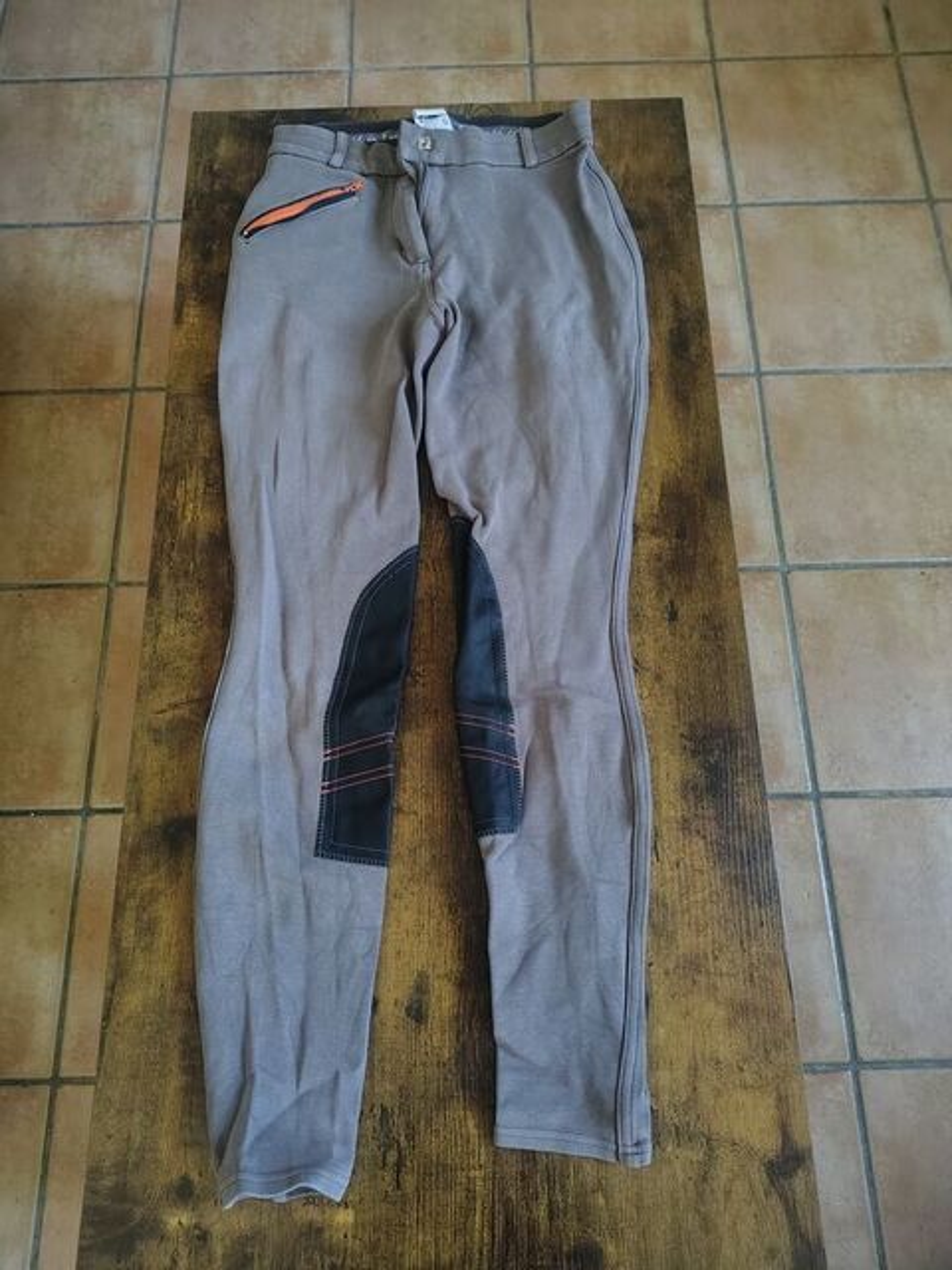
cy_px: 635
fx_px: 880
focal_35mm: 24
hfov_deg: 56.8
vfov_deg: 71.6
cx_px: 476
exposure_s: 1/25
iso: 3378
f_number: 1.8
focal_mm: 5.56
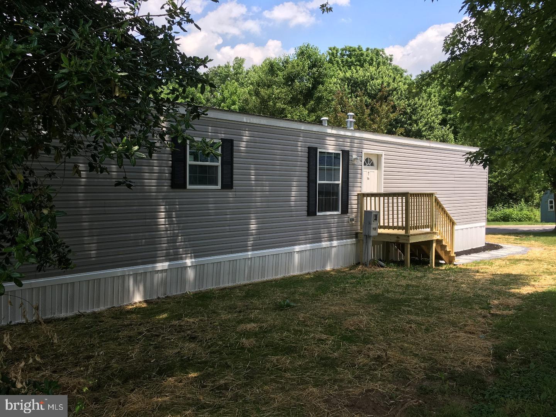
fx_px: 466
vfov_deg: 48.2
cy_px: 208
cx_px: 278
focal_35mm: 29
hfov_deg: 61.7
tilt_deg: -3.6
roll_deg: -0.2
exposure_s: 1/845
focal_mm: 4.15
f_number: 2.2
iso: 25
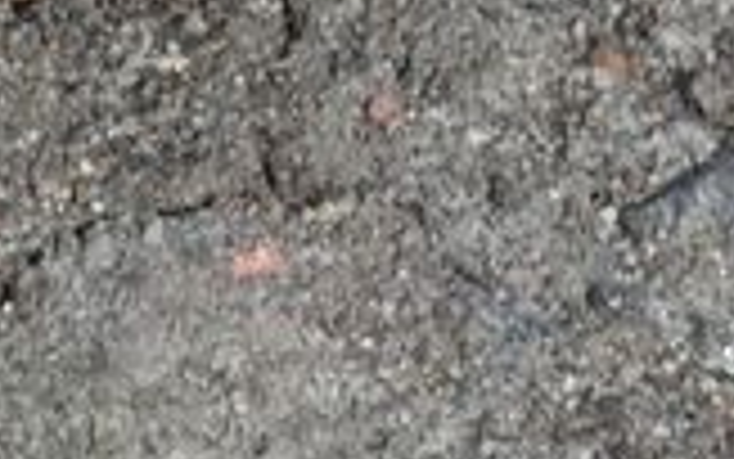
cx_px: -583
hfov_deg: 2.2
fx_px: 18730
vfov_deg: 1.4
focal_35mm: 936
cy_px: 990
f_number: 5.5
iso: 80
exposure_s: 1/80
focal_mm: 30.2
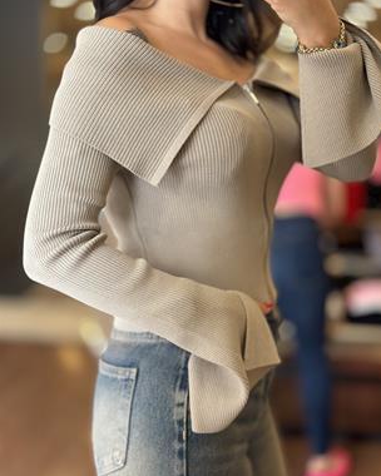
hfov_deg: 29.7
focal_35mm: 51
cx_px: 192
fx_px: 719
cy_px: 236
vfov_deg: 36.7
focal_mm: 6.86
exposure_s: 1/121
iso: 100
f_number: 1.78
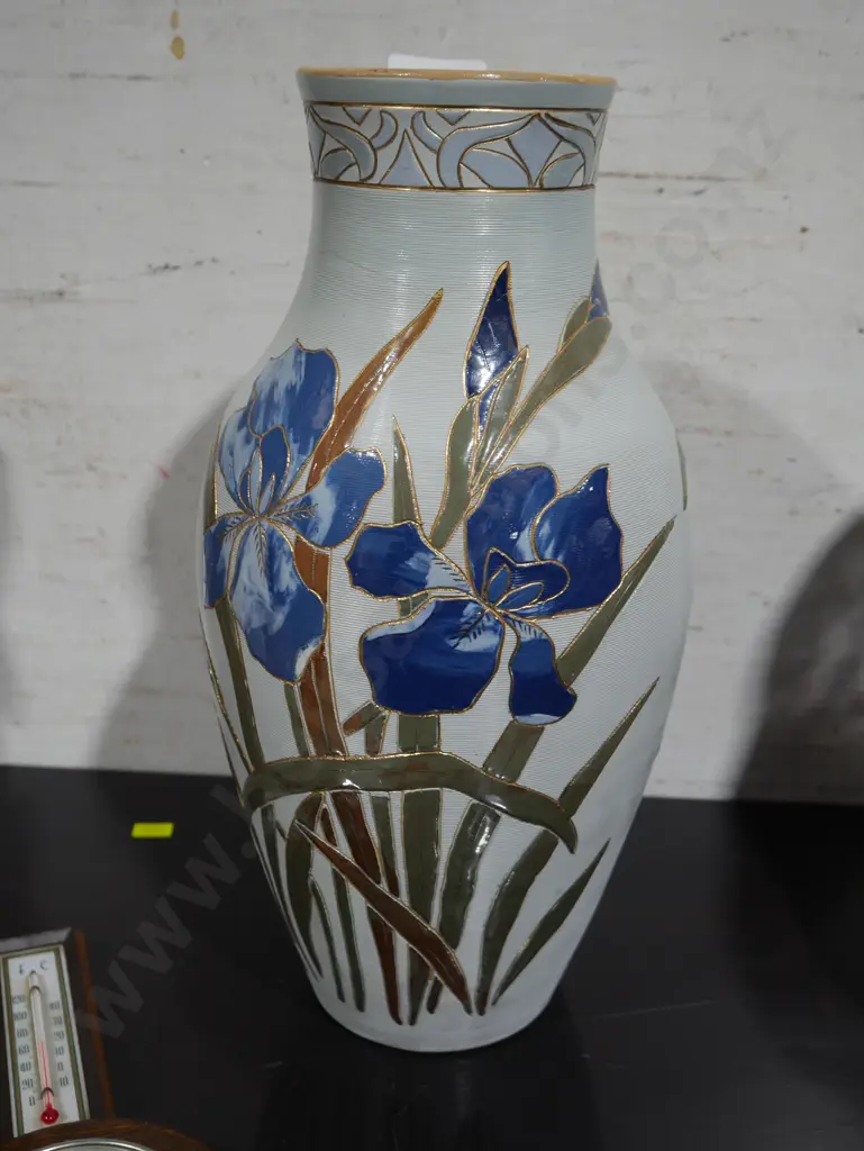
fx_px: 1264
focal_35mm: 38
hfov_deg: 37.8
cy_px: 576
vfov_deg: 49.0
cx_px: 432
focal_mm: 19
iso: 320
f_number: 4.1
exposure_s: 1/60
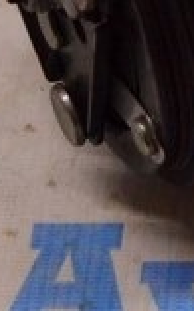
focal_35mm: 308
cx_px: 414
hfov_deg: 4.2
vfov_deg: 6.7
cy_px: -154
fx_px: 2611
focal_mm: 31
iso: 1600
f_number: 4.2
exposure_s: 1/400
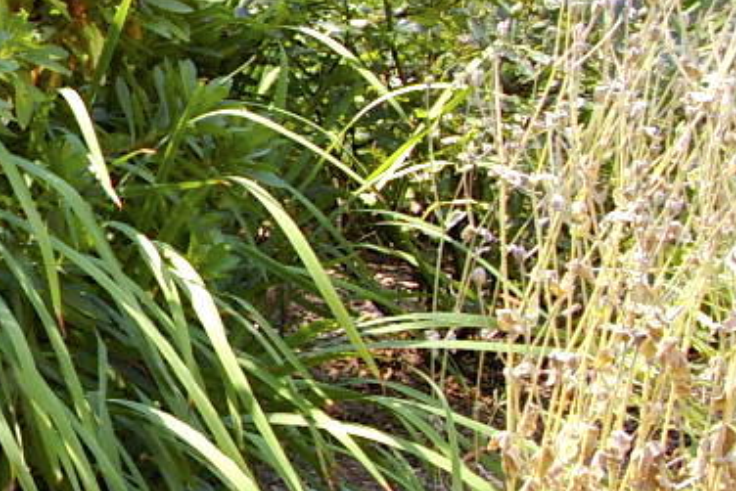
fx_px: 3006
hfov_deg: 13.0
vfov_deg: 9.3
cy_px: 164
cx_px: -468
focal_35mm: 147
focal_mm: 24
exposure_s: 1/125
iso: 800
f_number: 8
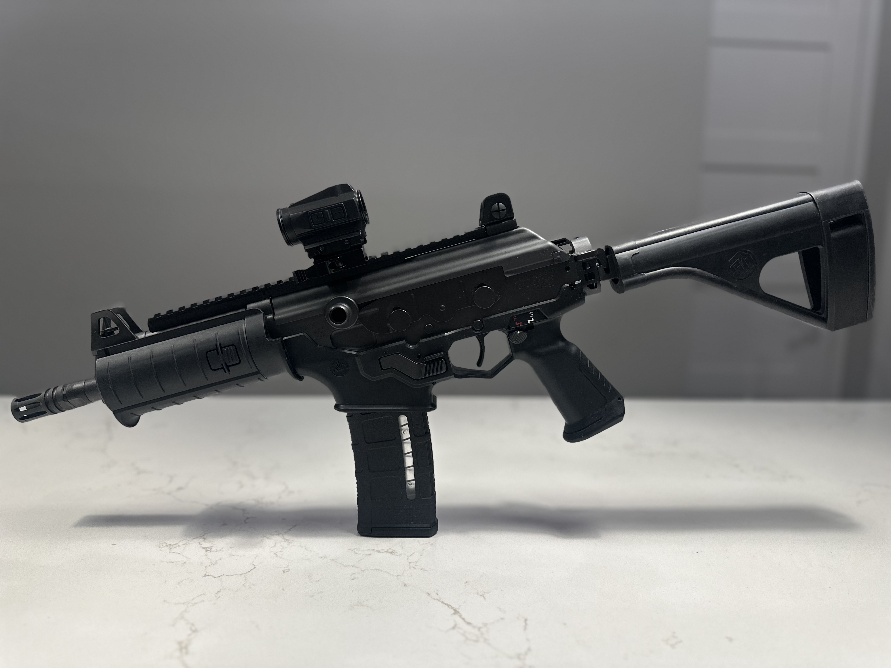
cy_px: 334
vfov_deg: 56.8
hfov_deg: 71.6
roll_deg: -1.0
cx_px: 446
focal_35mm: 24
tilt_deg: -8.0
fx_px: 618
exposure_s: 1/120
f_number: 1.78
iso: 200
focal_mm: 6.86
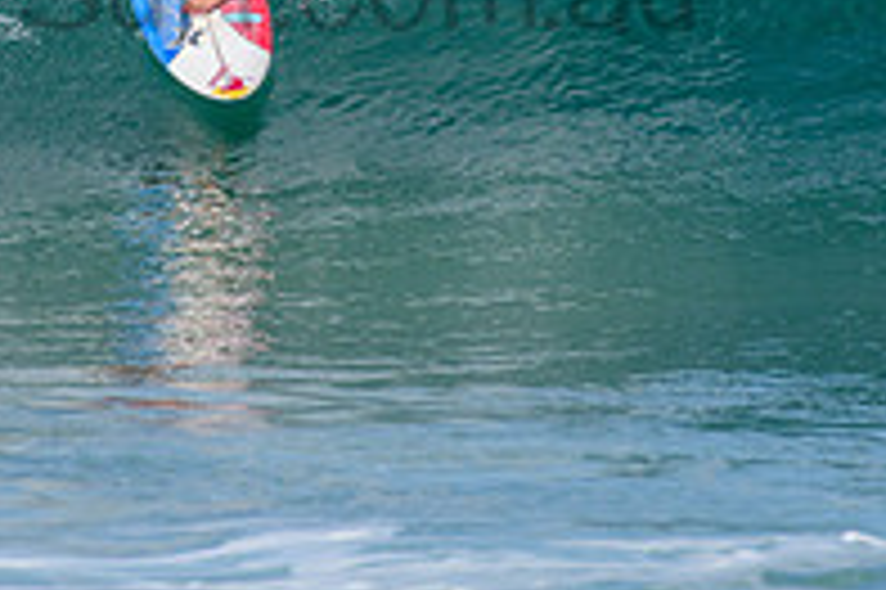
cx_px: 220
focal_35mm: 1475
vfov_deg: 0.9
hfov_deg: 1.4
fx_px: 36270
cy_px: -74
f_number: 6.3
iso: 250
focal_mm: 500
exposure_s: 1/2500
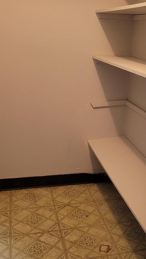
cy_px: 87
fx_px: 317
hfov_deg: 25.4
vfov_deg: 44.0
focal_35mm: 46
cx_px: 122
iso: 200
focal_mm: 5.4
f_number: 1.8
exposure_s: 1/40
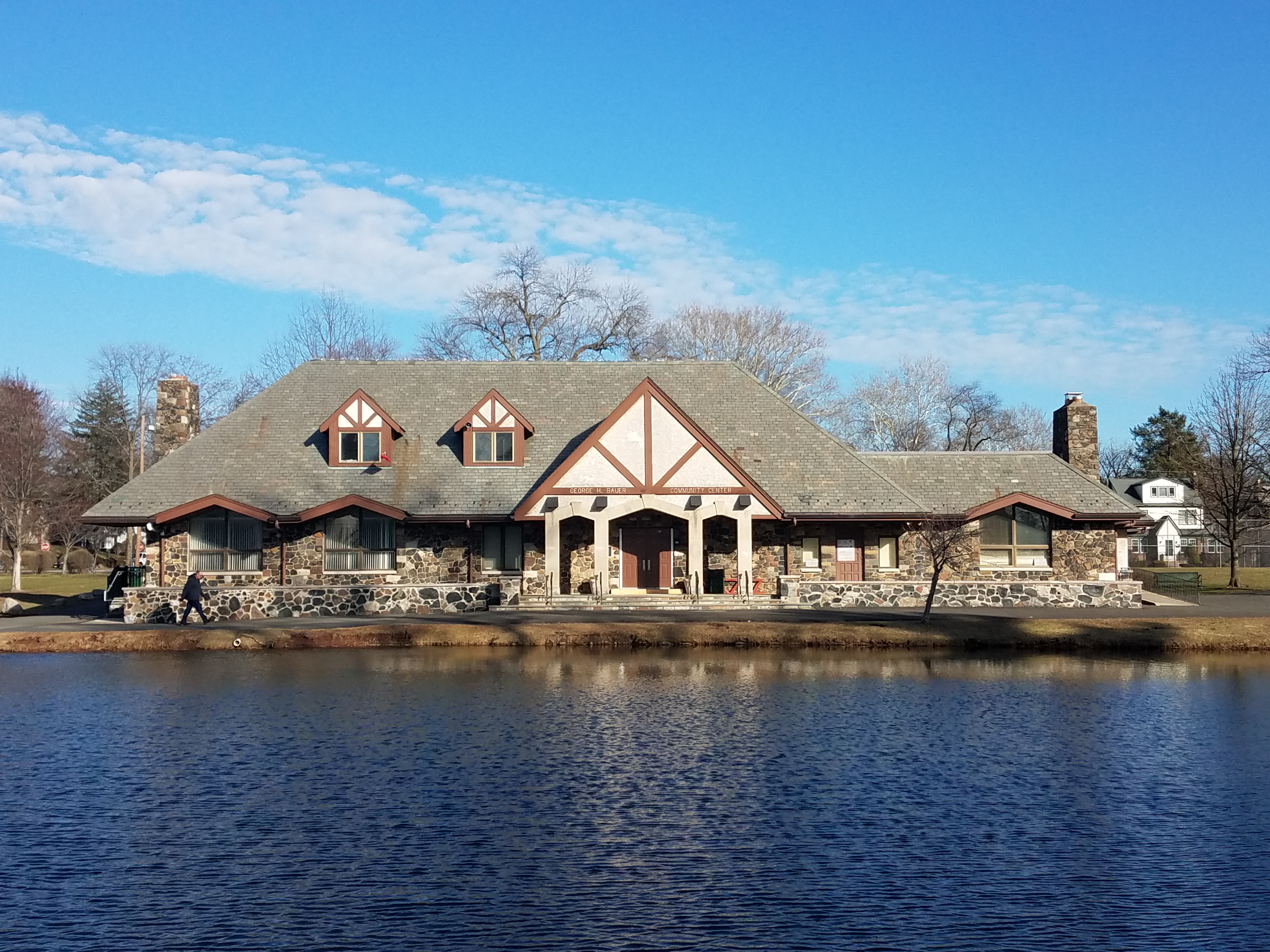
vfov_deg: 53.1
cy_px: 476
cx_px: 635
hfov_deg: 67.3
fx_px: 954
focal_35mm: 26
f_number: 1.7
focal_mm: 4.2
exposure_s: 1/2064
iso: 40
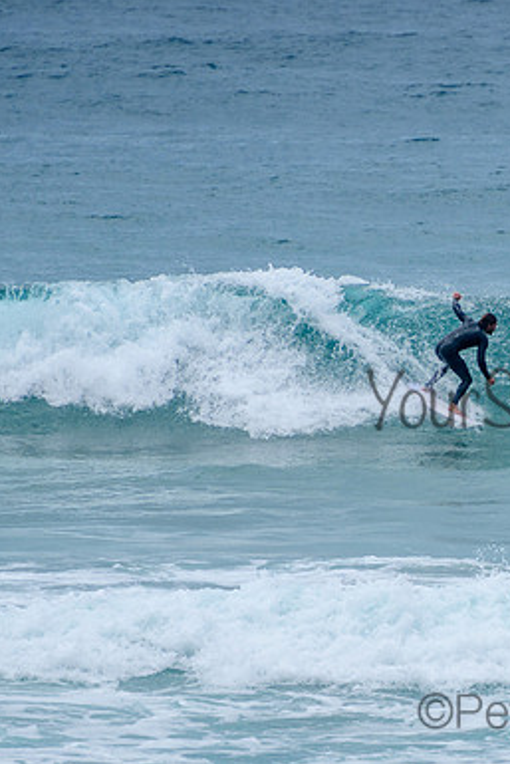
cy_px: 382
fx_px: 17599
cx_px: 572
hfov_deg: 1.7
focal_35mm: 829
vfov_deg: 2.5
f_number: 5.6
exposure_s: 1/2000
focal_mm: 400
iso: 200
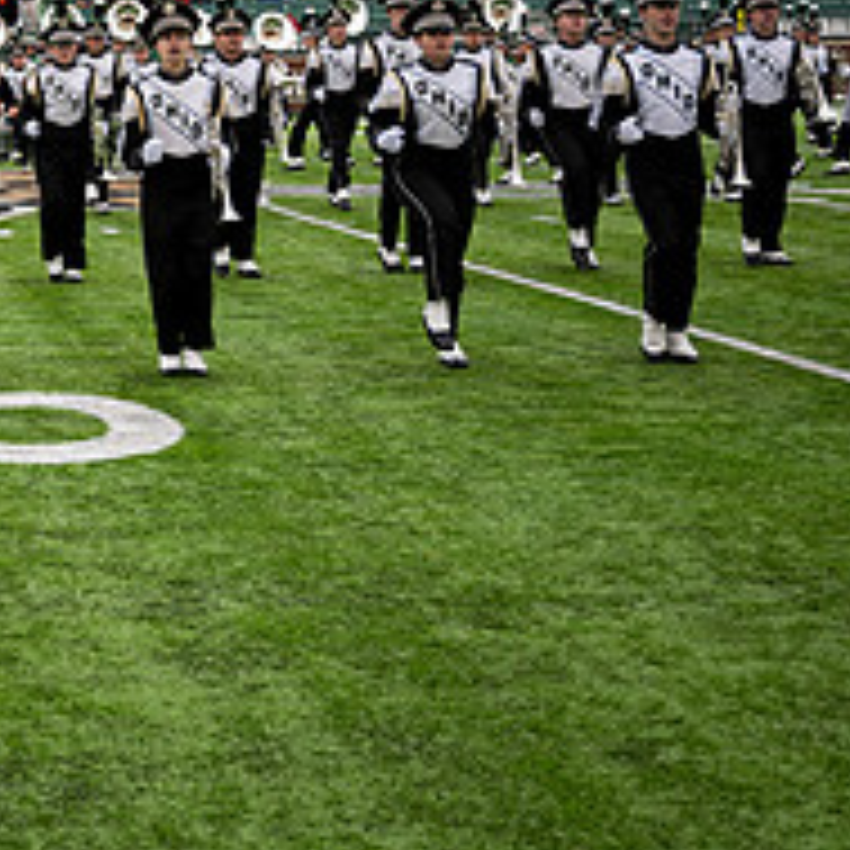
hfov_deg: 19.2
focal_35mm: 81
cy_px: 178
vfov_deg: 21.1
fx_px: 2250
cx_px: -360
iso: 100
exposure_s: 1/500
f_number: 2.8
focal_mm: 31
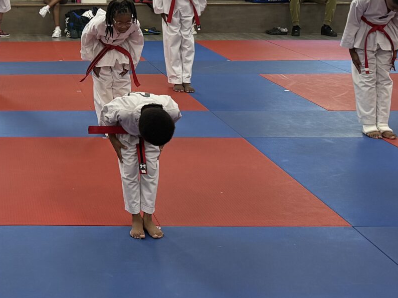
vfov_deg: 18.5
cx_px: -6
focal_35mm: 77
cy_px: -18
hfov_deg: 24.1
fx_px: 885
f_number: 1.78
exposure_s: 1/134
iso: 200
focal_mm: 6.76
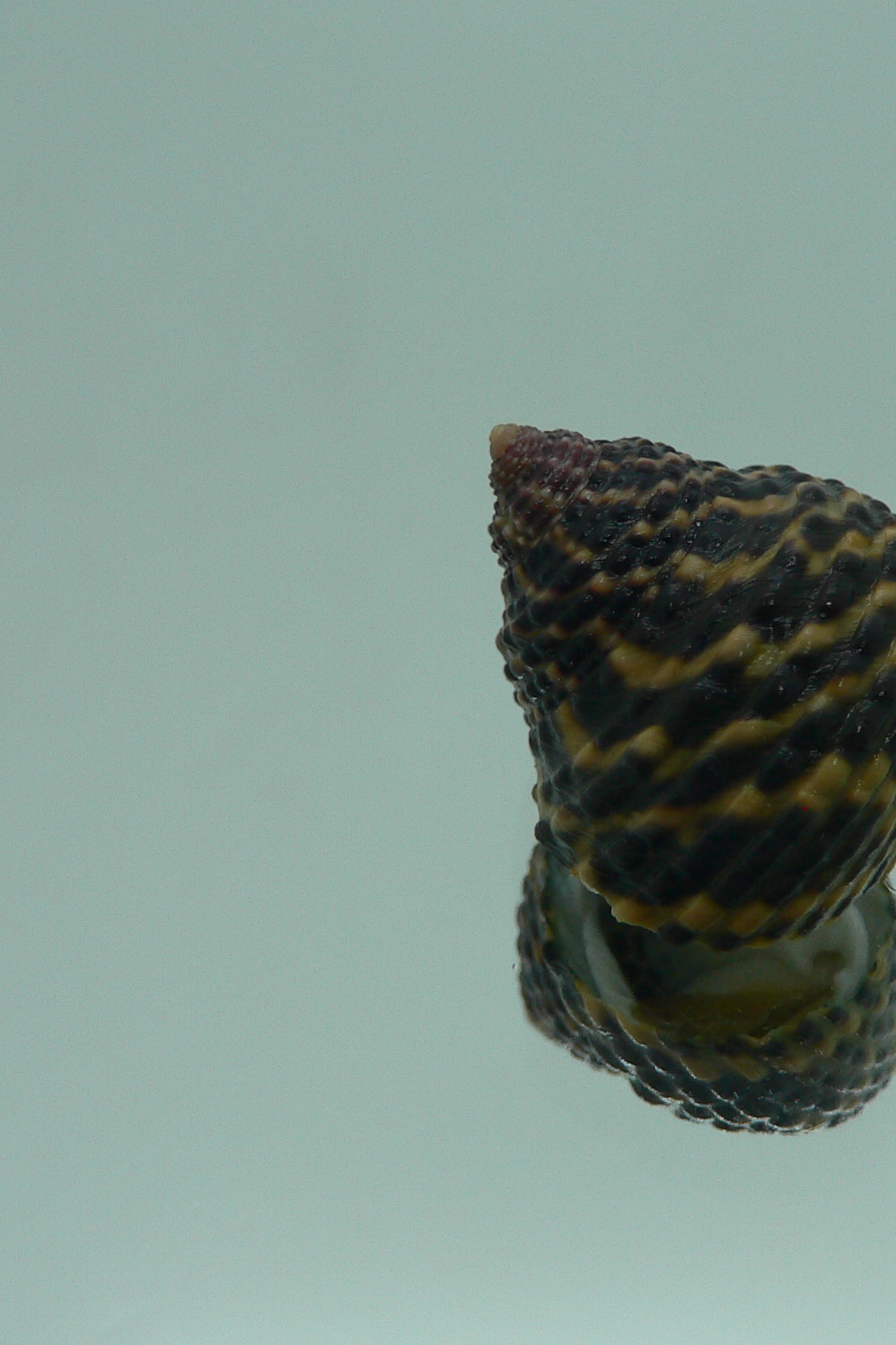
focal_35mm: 49
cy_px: 674
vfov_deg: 40.4
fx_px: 1830
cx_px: 704
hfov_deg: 27.0
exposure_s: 1/60
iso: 80
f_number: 2.8
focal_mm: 4.6
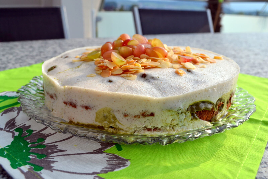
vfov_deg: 40.0
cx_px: 134
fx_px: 246
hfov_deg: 57.2
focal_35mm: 33
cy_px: 90
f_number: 7.1
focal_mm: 22
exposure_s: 1/200
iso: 100
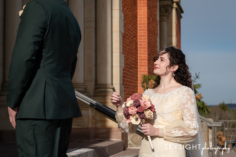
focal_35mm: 73
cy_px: 78
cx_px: 118
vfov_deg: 18.7
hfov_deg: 27.8
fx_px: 477
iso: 200
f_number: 5.6
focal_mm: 70
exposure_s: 1/1600
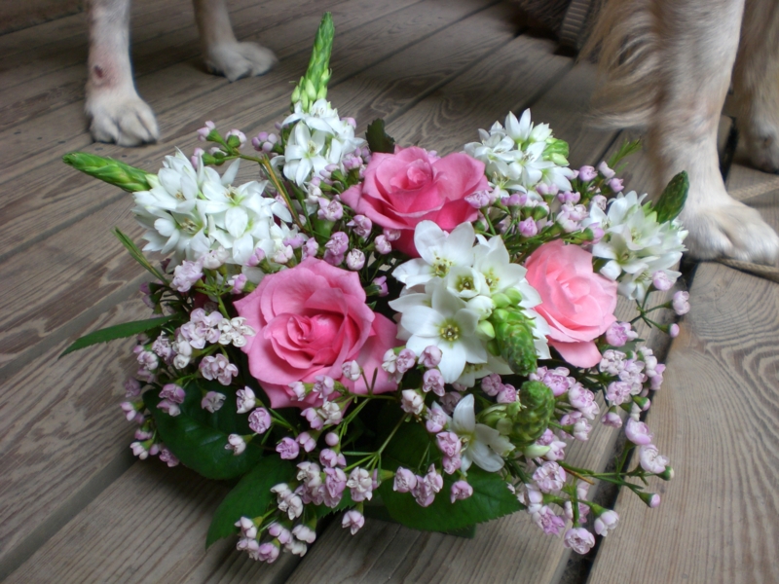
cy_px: 292
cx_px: 390
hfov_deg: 49.0
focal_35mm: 38
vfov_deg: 37.7
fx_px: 855
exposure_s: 1/60
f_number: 3.1
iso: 100
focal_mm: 6.3
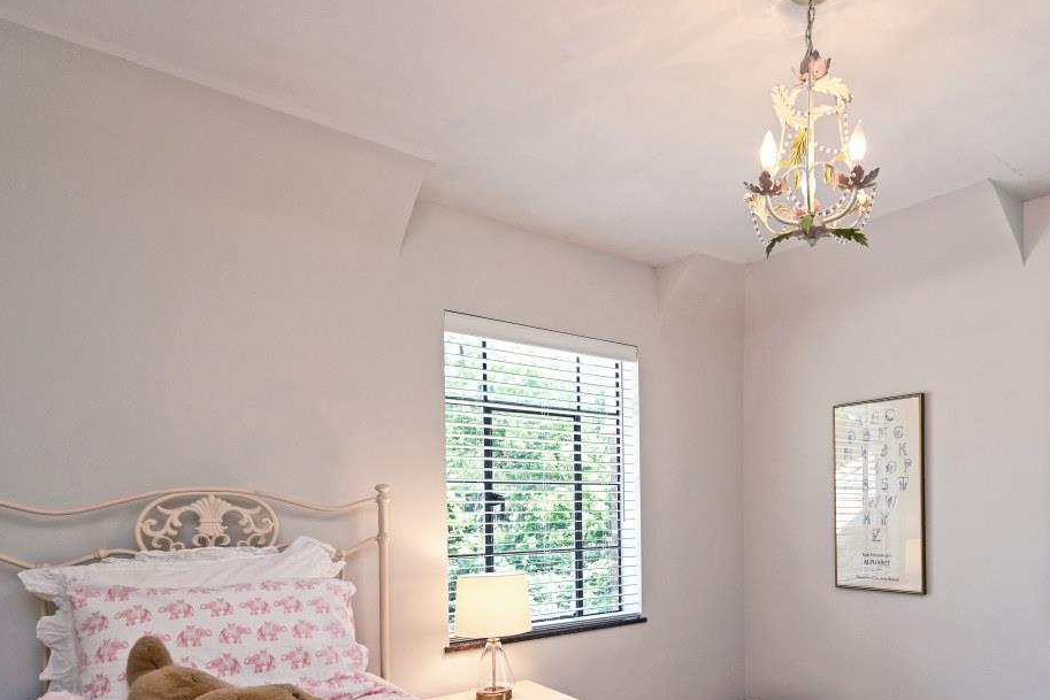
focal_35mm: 23
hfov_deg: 73.6
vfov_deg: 53.0
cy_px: 515
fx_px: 671
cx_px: 705
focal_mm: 14
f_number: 4.5
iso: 200
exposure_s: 1/80
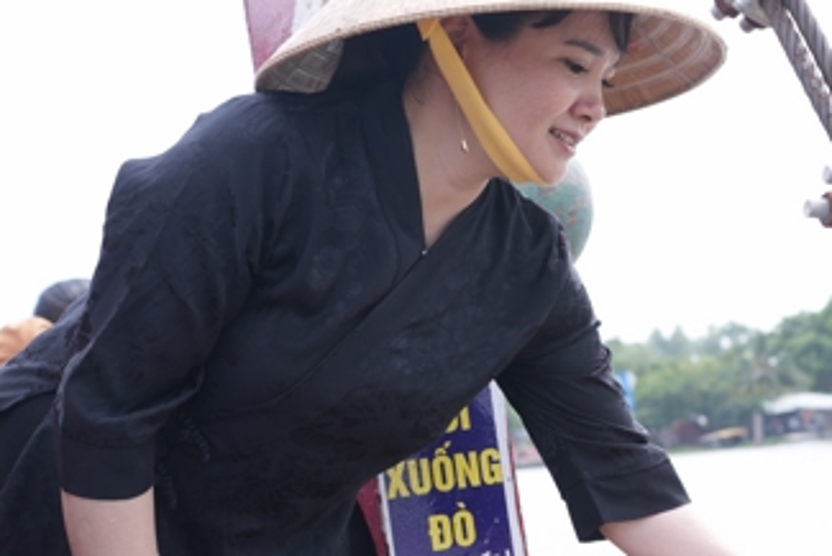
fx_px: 1618
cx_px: 824
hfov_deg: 27.3
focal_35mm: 70
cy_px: 409
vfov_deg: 19.4
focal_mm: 35
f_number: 4.5
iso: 125
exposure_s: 1/320
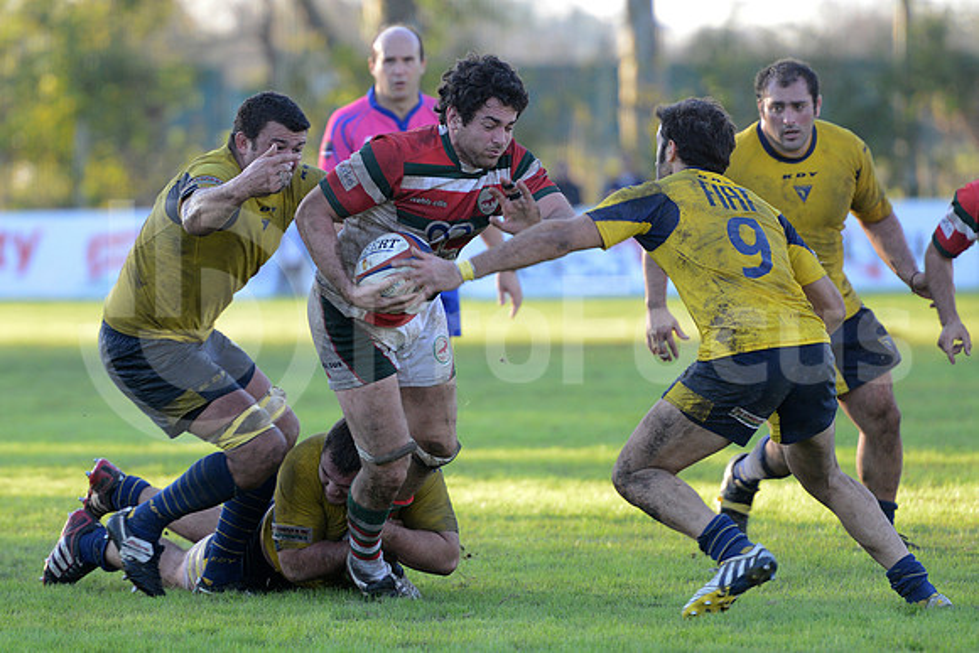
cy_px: 326
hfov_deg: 7.6
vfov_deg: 5.1
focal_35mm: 270
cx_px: 490
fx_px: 7344
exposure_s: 1/500
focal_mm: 270
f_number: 4
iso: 1250
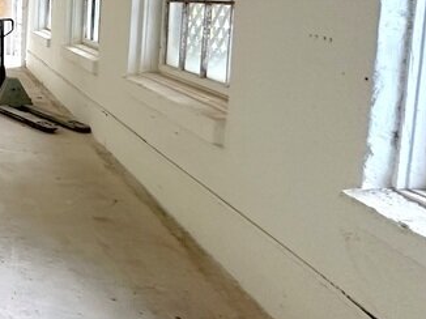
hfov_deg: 27.0
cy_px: 38
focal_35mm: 44
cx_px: -240
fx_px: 541
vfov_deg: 31.4
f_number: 2.2
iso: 250
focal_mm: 2.22
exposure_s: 1/100
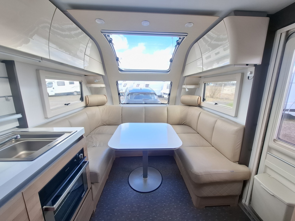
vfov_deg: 89.9
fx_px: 111
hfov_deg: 106.2
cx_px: 148
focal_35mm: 13
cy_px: 110
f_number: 2.2
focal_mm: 1.74
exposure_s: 1/50
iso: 50
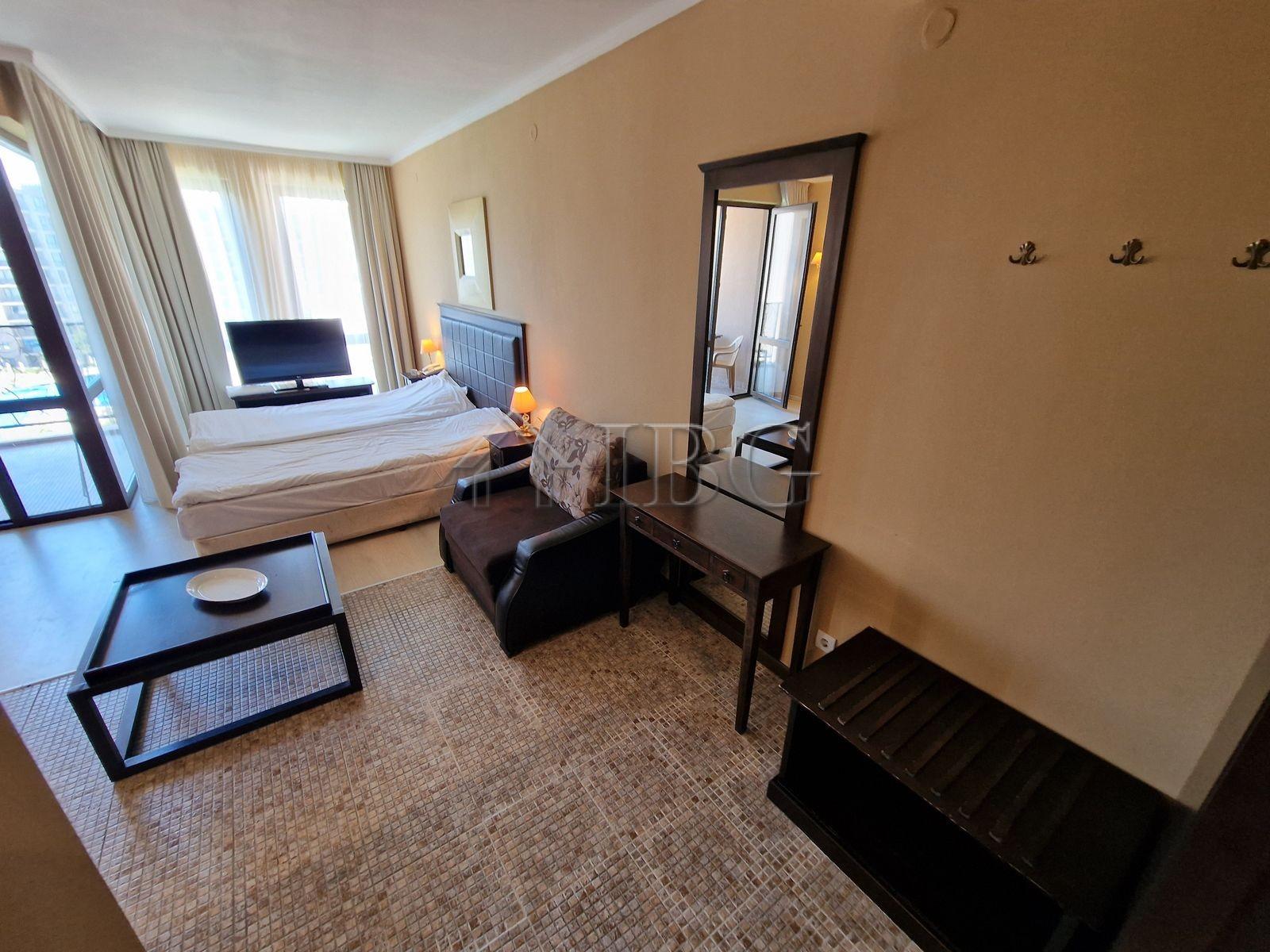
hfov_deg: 106.2
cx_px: 635
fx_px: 477
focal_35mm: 13
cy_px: 476
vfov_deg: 89.9
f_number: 2.2
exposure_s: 1/50
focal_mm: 2.2
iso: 160
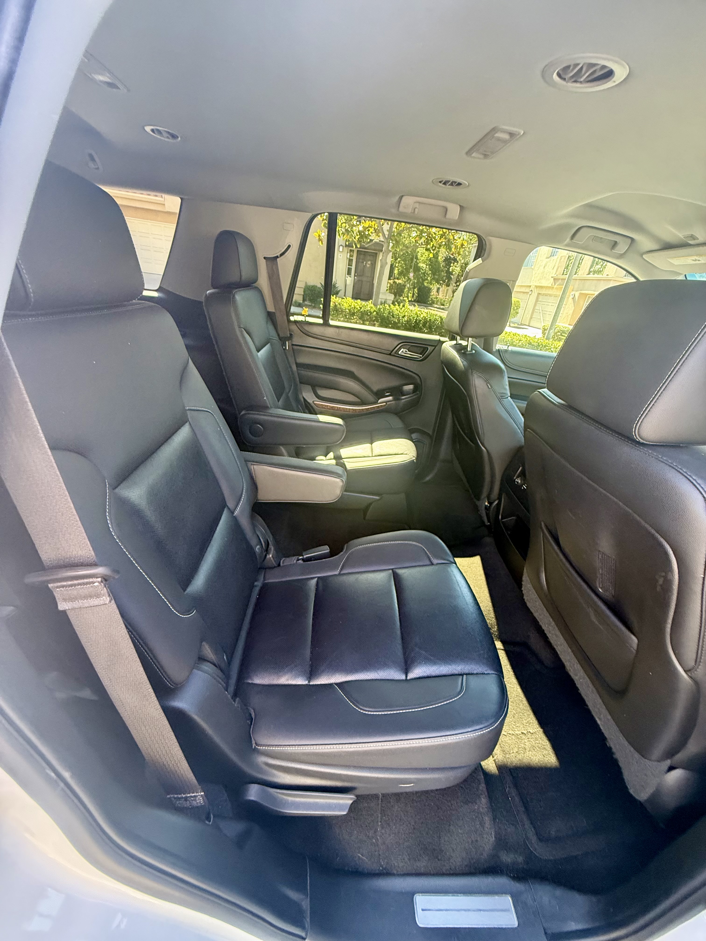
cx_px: 353
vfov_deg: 102.1
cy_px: 470
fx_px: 381
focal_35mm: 14
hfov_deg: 85.7
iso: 320
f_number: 2.2
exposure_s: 1/99
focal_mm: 2.22
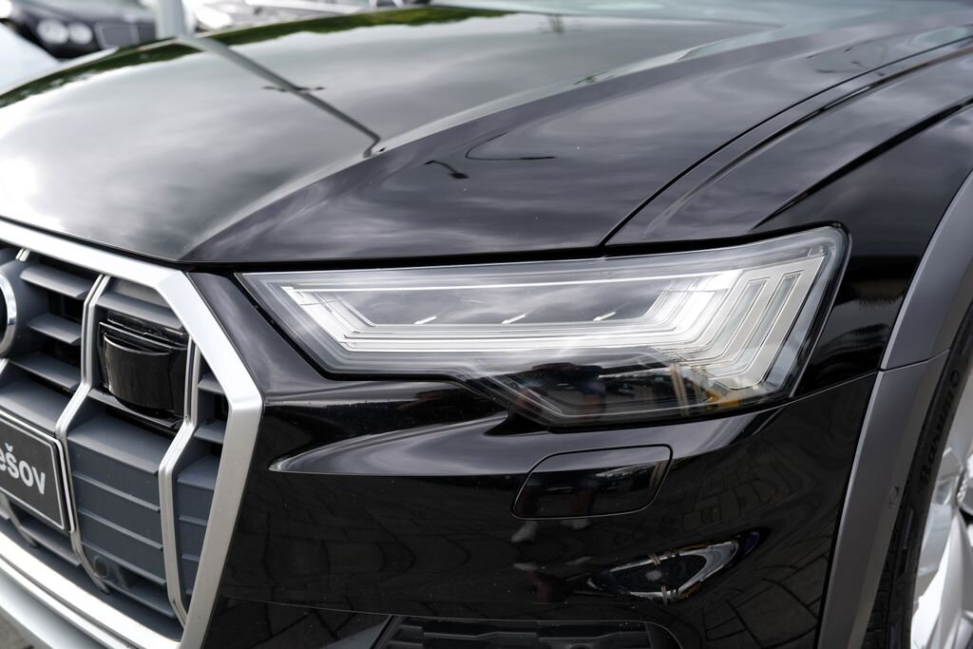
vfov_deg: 38.9
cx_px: 486
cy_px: 324
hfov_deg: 55.8
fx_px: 919
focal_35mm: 34
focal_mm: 34
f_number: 4.5
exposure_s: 1/100
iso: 100
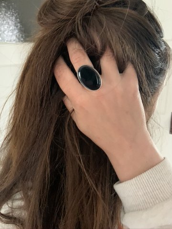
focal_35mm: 26
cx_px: 86
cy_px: 114
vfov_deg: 67.3
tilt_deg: -18.2
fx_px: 172
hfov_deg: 53.1
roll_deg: +2.8
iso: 800
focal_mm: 4.25
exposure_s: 1/30
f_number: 1.8
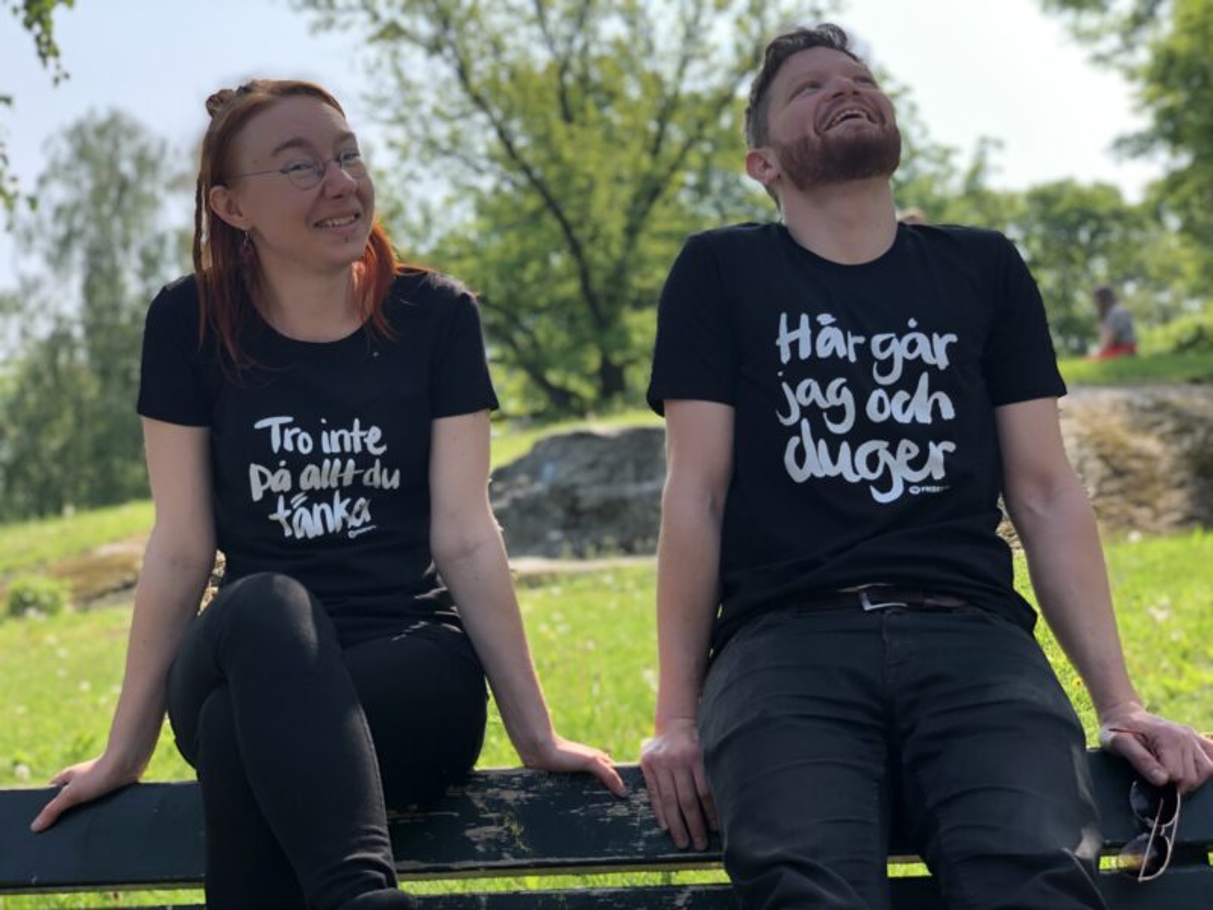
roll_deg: +1.5
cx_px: 606
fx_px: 1822
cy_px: 455
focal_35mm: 52
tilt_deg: +8.4
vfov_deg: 28.0
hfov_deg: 36.8
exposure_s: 1/241
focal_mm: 6
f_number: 2.4
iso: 16
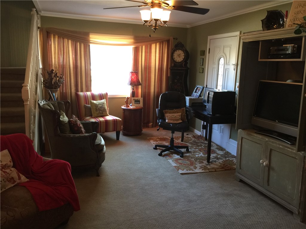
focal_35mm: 29
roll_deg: -3.0
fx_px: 256
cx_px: 153
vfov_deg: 48.2
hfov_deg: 61.7
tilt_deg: -12.1
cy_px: 114
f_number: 2.2
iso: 64
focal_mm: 4.15
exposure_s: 1/15
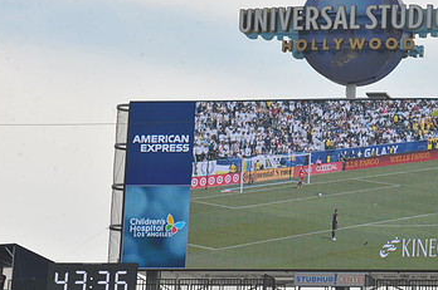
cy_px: 164
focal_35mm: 292
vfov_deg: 4.7
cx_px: 350
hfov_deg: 7.1
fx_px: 3548
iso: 320
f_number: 11
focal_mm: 175
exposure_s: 1/500
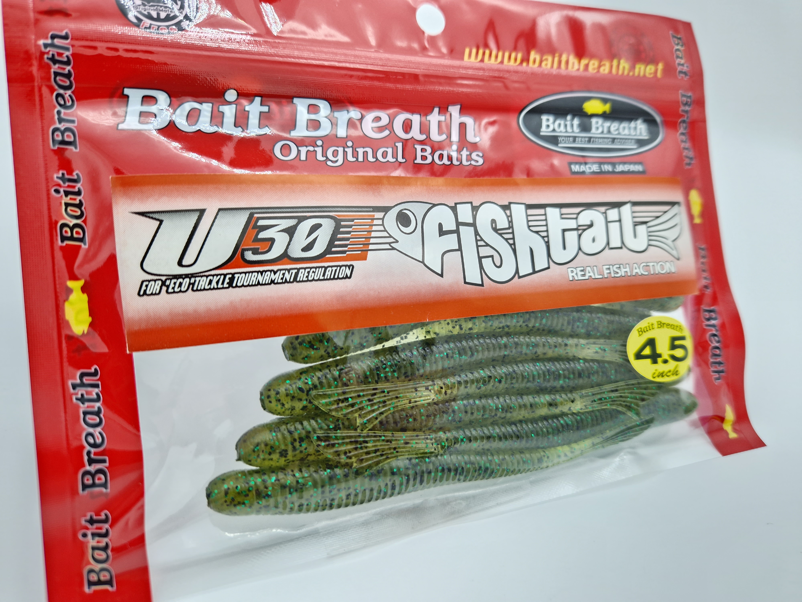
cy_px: 301
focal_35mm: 23
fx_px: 533
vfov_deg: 58.9
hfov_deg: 73.9
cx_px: 401
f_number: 1.8
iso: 50
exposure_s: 1/180
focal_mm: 5.4
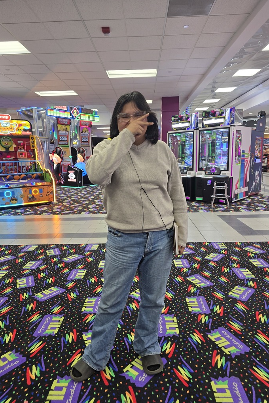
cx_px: 138
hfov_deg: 53.1
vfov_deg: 73.8
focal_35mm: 24
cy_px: 201
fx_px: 269
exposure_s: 1/120
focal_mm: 6.3
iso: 100
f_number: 1.7
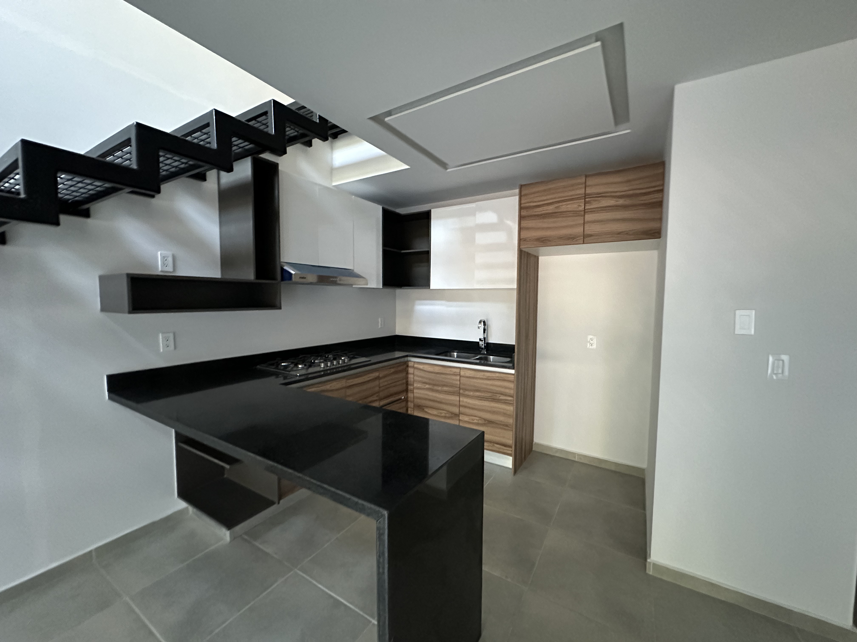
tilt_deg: -3.4
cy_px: 321
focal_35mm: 14
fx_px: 347
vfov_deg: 85.7
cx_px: 428
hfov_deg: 102.1
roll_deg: -0.9
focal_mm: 2.22
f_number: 2.2
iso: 1250
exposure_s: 1/60
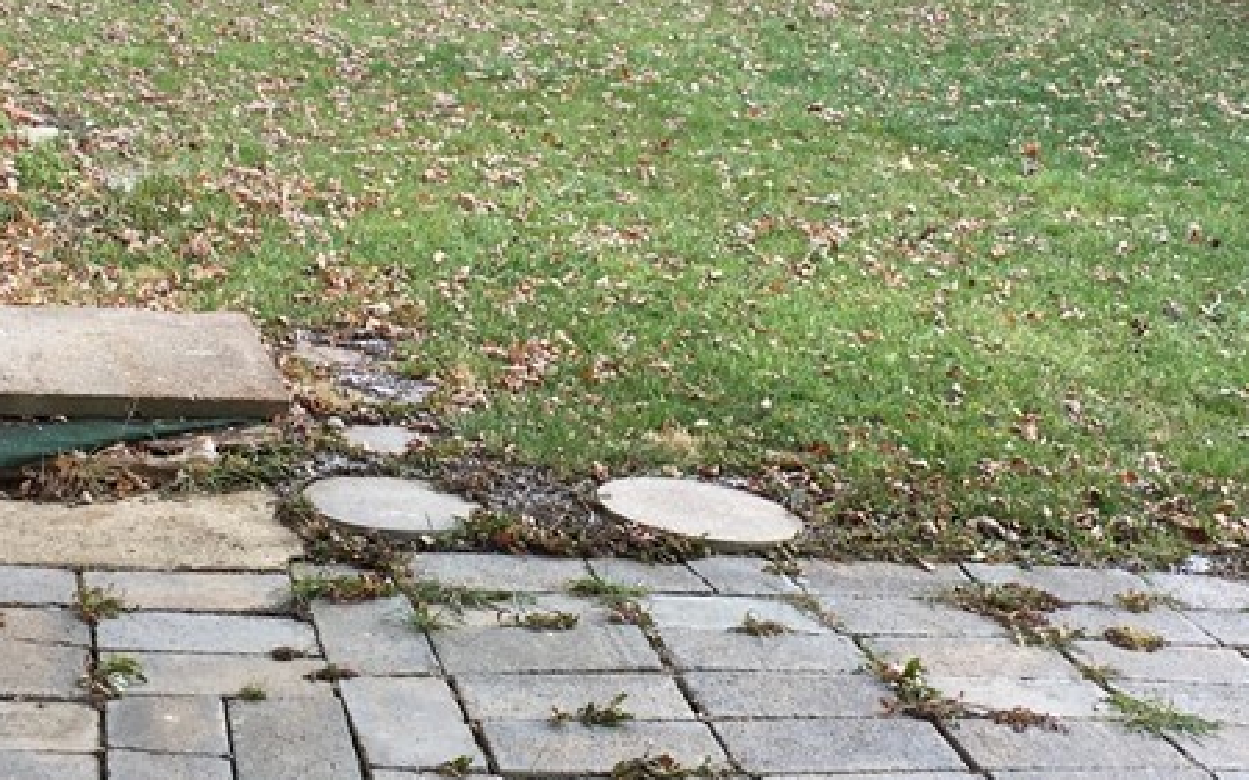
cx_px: 527
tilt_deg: -7.3
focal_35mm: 70
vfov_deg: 18.4
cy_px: 155
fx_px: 2382
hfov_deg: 29.3
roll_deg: -4.2
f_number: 2.2
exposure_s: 1/260
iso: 25
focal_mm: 4.15
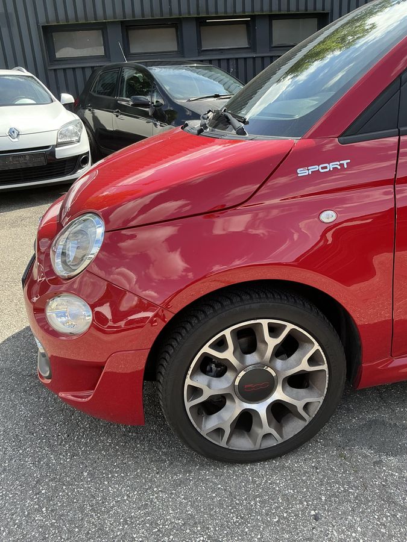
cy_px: 271
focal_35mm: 28
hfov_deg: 49.7
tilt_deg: -22.9
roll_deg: +4.5
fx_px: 439
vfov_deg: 63.4
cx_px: 204
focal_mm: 3
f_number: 1.8
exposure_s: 1/370
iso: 25
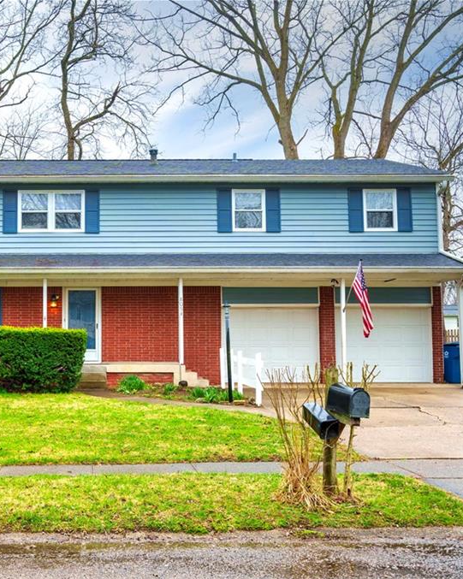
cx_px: 90
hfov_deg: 33.1
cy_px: 291
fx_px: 754
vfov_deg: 42.0
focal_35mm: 44
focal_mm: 31
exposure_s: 1/160
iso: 100
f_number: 5.6
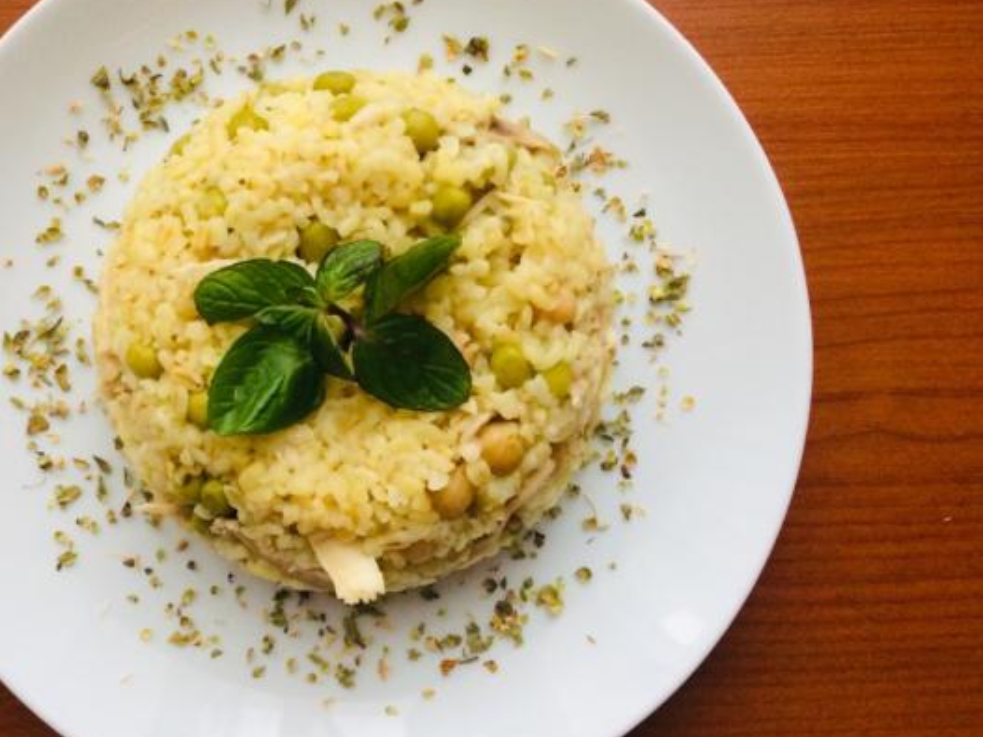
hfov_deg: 48.3
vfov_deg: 37.7
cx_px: 345
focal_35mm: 38
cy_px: 366
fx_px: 1079
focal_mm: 4.15
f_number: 2.2
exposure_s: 1/33
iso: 250
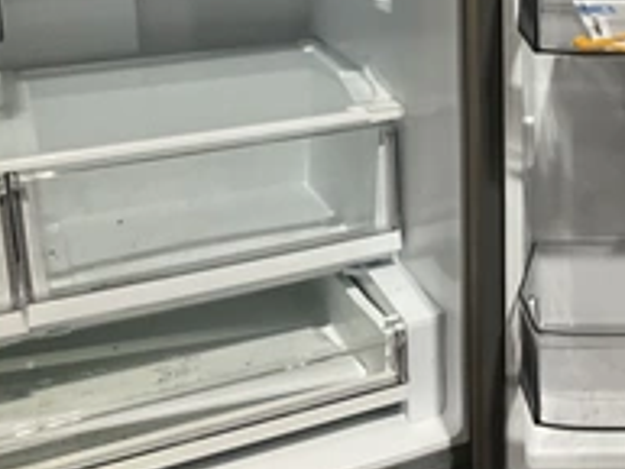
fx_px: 1084
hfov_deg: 30.0
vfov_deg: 23.8
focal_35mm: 60
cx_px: 625
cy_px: 45
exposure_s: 1/60
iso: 100
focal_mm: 3
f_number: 1.8
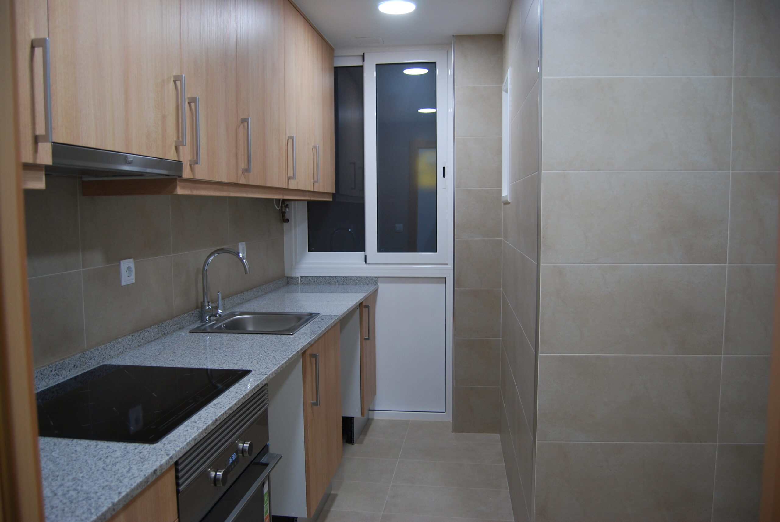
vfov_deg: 48.1
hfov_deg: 67.3
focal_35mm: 27
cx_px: 390
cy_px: 261
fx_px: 586
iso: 250
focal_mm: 18
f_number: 3.5
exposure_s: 1/30
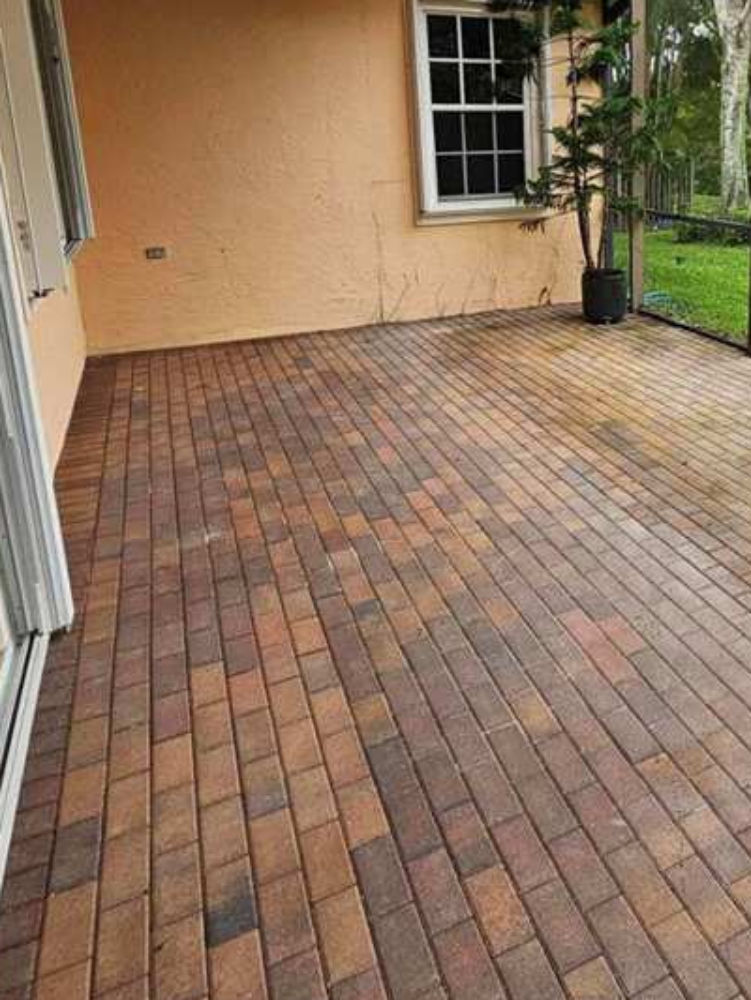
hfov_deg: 49.6
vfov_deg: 65.6
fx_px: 752
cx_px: 612
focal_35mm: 26
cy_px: 338
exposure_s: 1/162
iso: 50
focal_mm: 2.2
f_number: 2.2
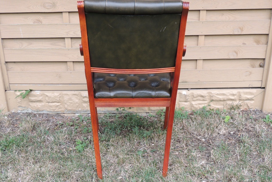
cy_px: 91
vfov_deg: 31.9
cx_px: 137
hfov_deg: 46.4
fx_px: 317
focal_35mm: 42
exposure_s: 1/125
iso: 100
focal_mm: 7.1
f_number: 3.3
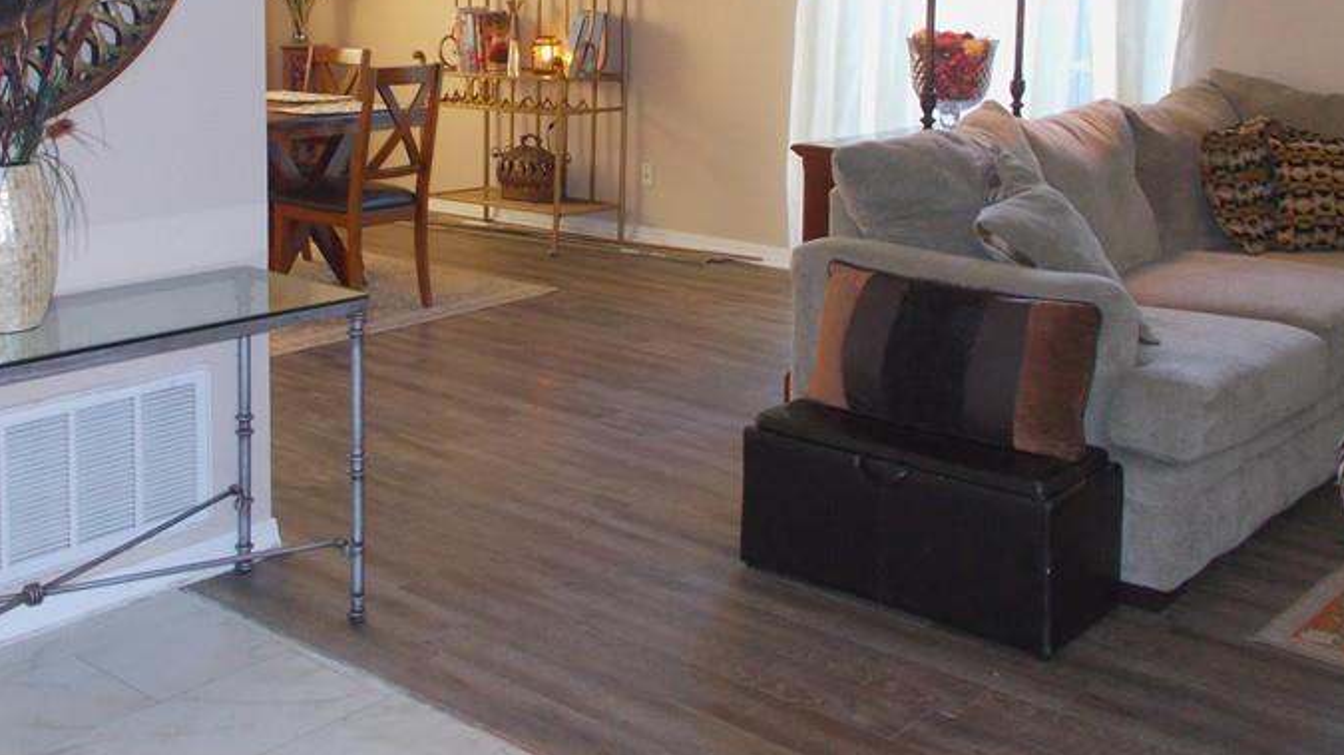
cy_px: 102
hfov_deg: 47.3
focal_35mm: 43
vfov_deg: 26.9
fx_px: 1532
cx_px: 601
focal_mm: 4.6
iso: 250
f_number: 3.2
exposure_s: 1/25
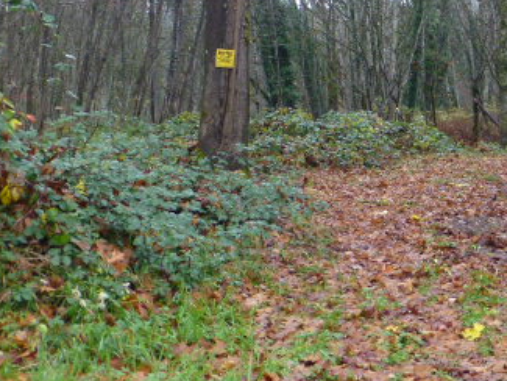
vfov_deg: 21.7
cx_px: 488
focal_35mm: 67
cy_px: 86
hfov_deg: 27.5
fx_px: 982
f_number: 3.7
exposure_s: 1/60
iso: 250
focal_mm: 6.1
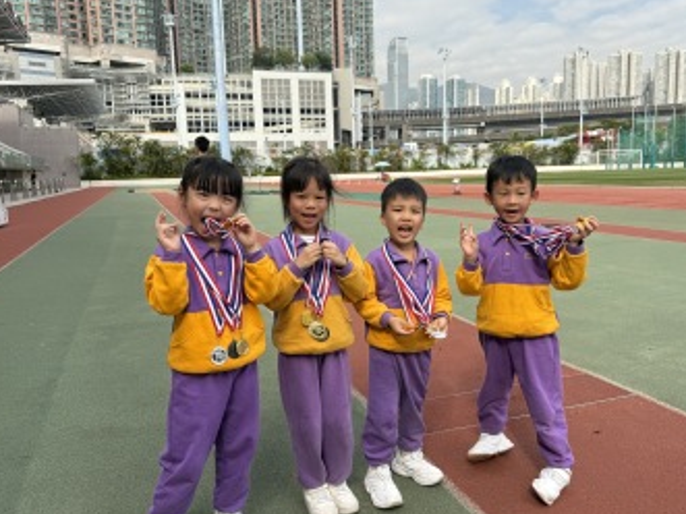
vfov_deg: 48.2
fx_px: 574
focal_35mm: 29
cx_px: 352
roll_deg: +2.7
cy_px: 255
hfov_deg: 61.7
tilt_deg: -8.2
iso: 80
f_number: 1.78
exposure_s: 1/2445
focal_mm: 6.76
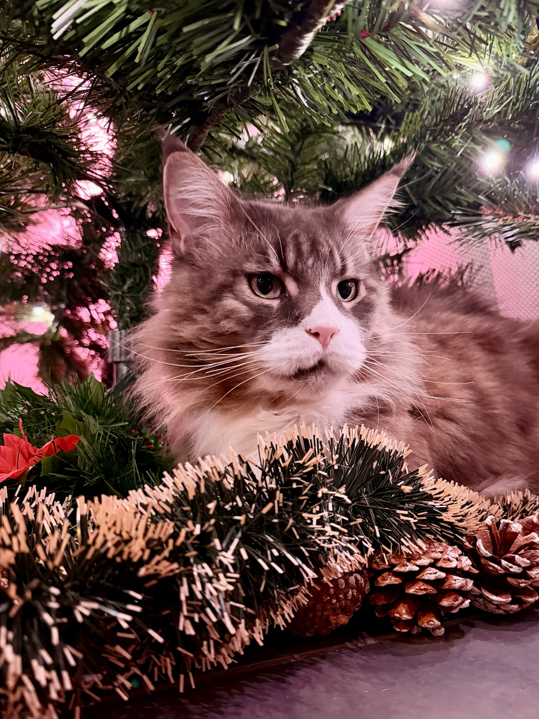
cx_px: 270
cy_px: 360
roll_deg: -0.2
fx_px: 498
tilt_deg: -1.8
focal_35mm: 24
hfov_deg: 56.8
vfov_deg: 71.6
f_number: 1.78
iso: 1250
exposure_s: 1/29
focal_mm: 6.76
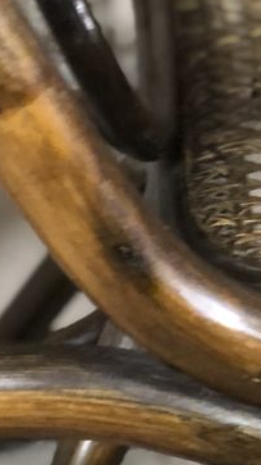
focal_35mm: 160
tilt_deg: -32.6
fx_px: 1970
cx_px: 3
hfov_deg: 7.5
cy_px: 538
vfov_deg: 13.1
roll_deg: -2.3
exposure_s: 1/11
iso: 160
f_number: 2.4
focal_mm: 6
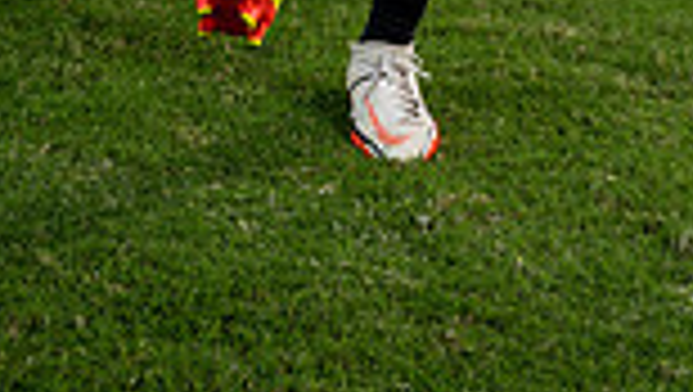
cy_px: -491
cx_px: 477
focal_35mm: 107
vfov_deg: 10.1
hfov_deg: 19.9
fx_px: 1968
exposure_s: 1/250
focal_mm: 35
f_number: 4
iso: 160
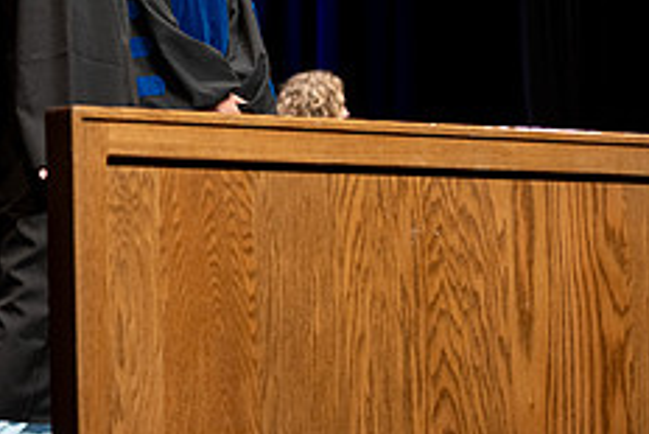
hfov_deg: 11.5
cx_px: -109
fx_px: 3157
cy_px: 111
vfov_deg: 7.8
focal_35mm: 175
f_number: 2.8
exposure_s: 1/250
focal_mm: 70
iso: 640
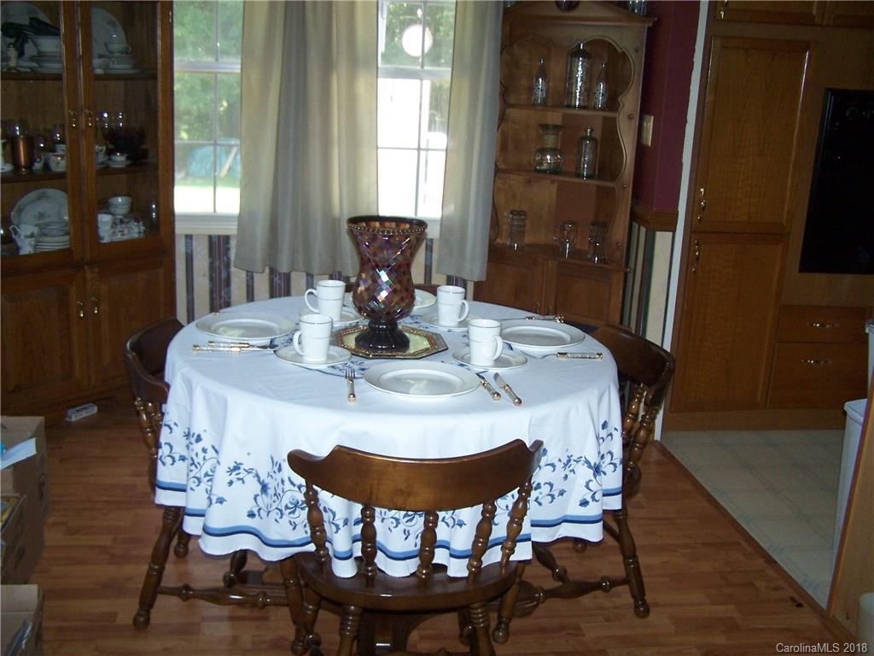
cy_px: 328
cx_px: 437
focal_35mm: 38
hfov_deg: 49.0
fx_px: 959
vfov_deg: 37.7
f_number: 2.8
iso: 140
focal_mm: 6.3
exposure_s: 1/60
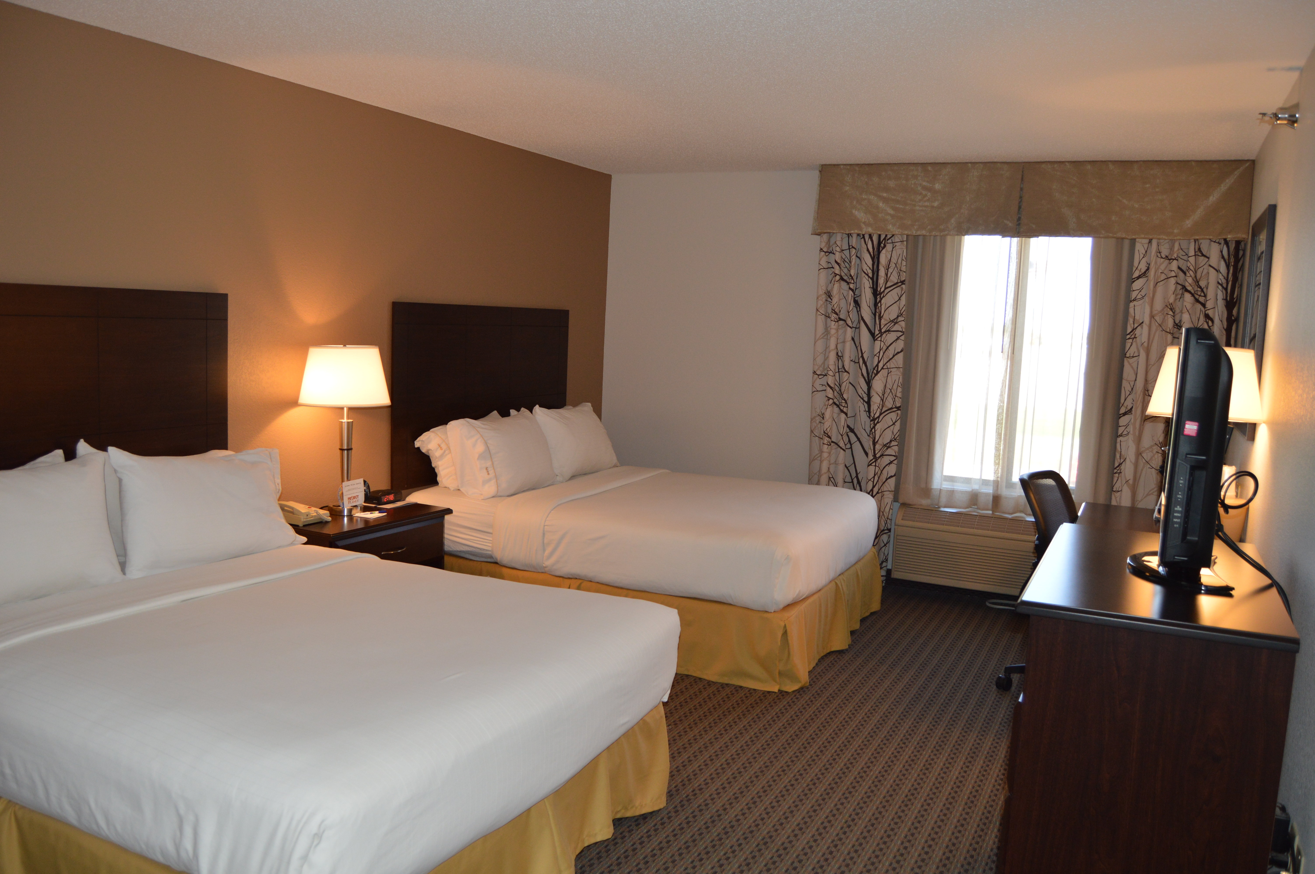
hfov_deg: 67.4
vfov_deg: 47.8
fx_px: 985
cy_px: 437
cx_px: 658
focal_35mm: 27
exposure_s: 1/100
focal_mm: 18
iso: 400
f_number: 4
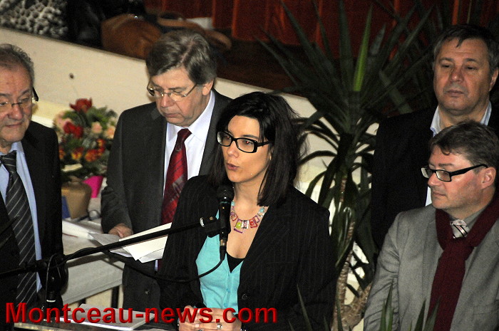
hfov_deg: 6.9
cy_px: 166
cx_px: 250
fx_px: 4153
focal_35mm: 300
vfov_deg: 4.6
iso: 3200
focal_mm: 200
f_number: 5.6
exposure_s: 1/250
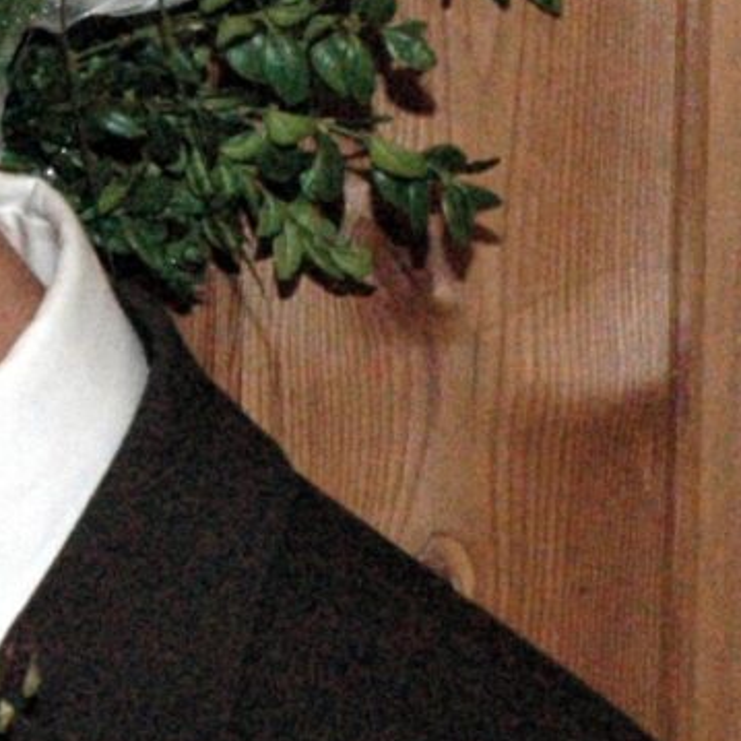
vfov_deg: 5.5
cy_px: 1133
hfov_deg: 5.4
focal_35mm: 318
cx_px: -762
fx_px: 7702
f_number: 7.1
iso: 1600
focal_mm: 35
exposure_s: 1/60
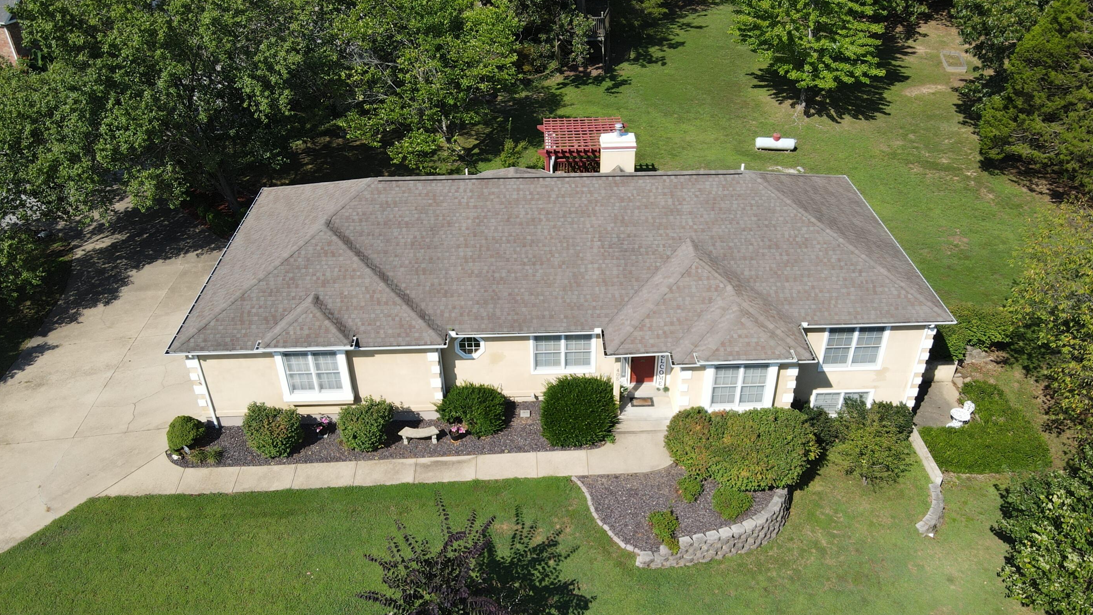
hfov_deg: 67.9
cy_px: 352
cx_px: 562
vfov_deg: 41.4
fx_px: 812
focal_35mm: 28
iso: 100
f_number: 2.8
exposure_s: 1/500
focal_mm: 4.5
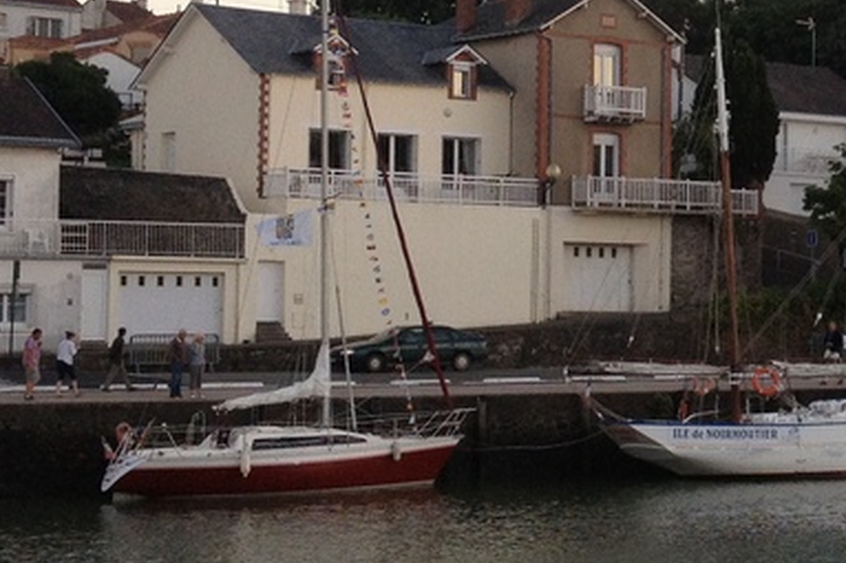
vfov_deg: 12.0
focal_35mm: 114
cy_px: 188
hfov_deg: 17.5
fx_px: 2678
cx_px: 875
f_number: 2.4
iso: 80
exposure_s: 1/120
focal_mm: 4.28
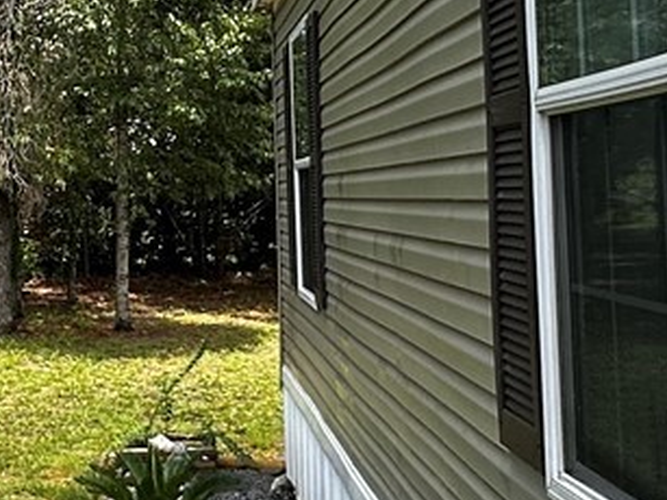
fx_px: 1406
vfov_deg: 20.0
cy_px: 111
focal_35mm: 73
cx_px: 78
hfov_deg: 25.9
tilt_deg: +3.7
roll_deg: +1.2
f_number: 2.2
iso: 40
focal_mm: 2.22
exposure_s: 1/370
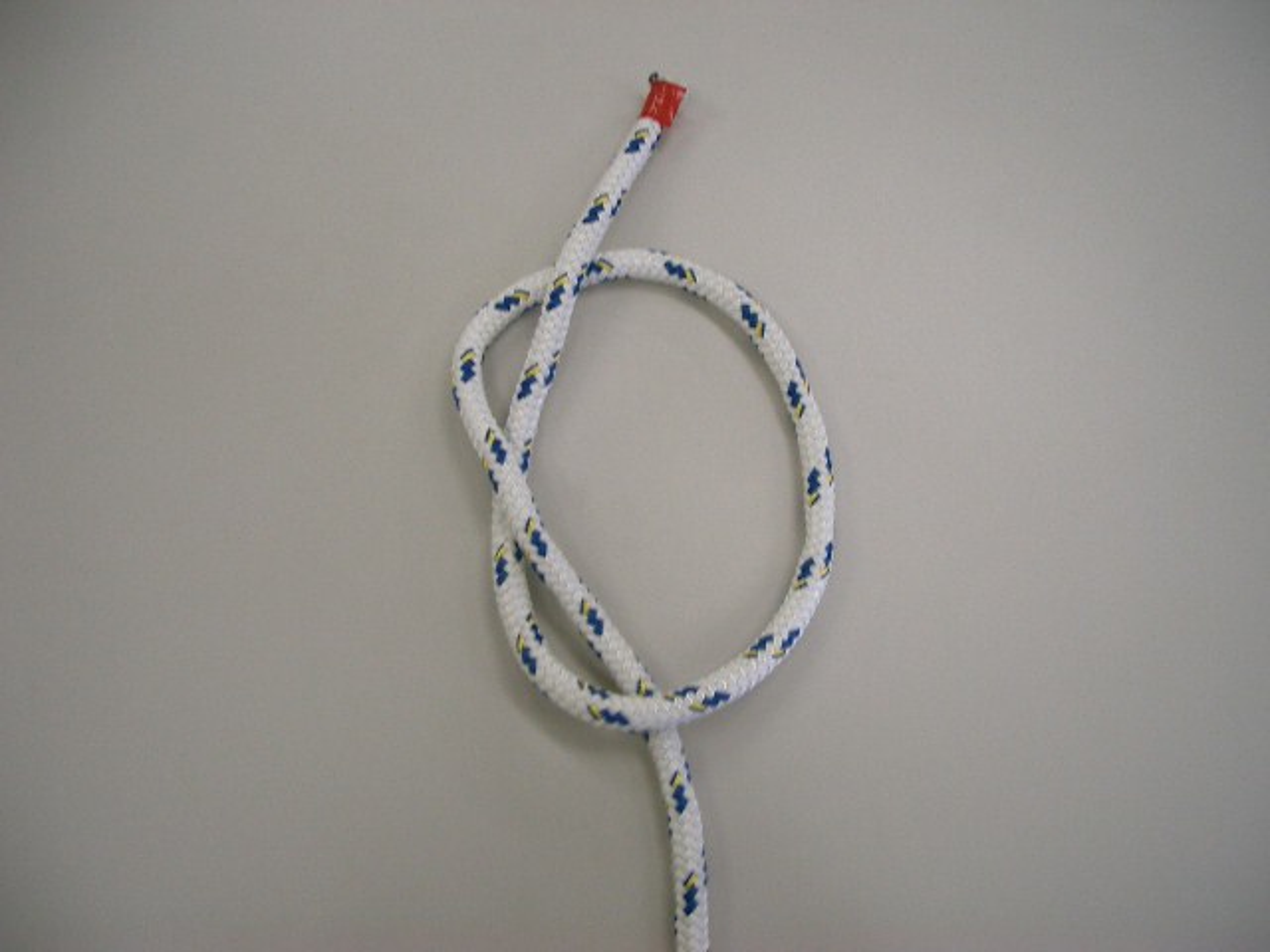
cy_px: 476
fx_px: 1284
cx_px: 635
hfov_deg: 52.6
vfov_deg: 40.7
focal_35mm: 35
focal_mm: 5.8
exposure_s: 1/60
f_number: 2.6
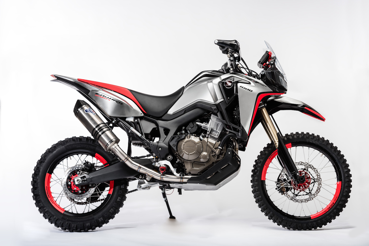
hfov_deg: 19.5
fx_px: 1076
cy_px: 123
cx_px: 184
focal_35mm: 105
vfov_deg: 13.0
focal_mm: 105
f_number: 6.3
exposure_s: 1/250
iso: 64
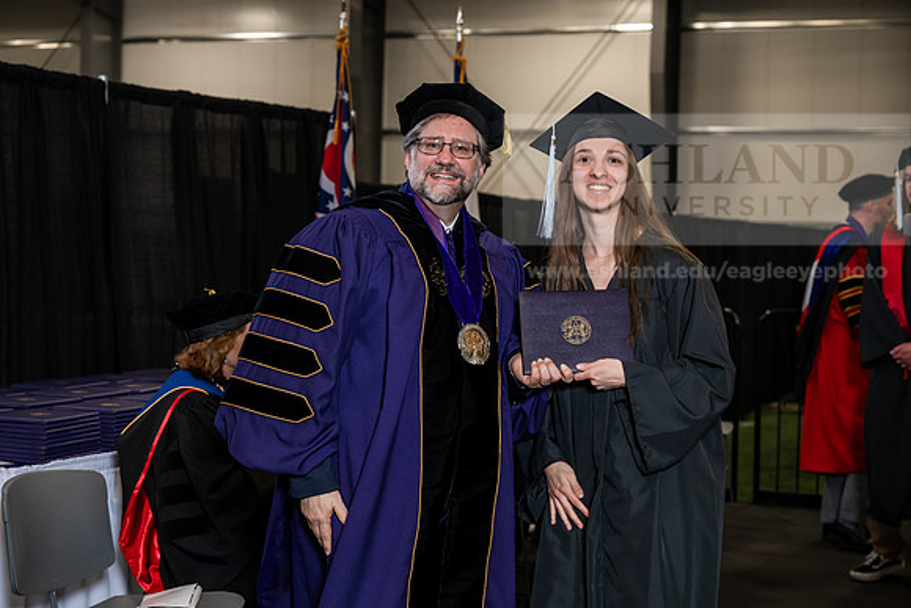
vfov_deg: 19.5
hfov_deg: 28.8
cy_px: 304
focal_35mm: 70
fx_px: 1772
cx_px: 456
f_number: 5
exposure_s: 1/200
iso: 1250
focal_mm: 70
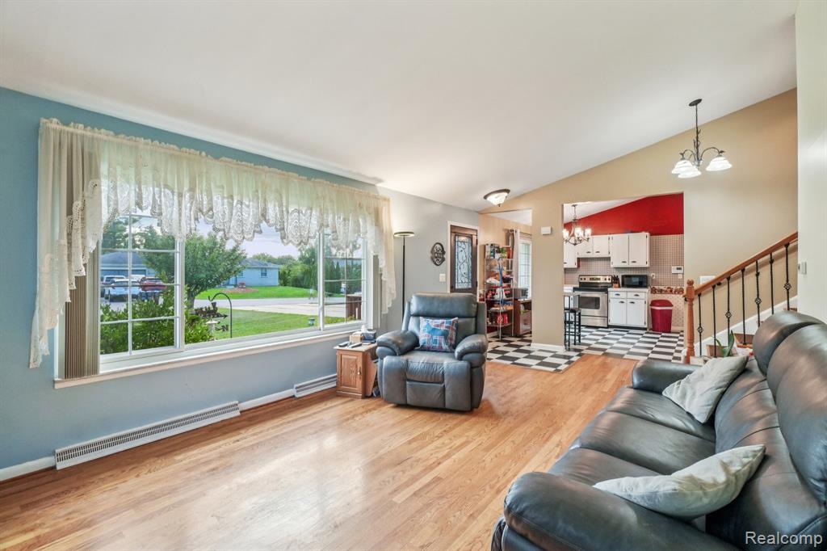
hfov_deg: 100.4
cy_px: 276
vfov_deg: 77.3
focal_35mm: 15
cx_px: 414
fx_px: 344
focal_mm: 10
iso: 500
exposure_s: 1/30
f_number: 8
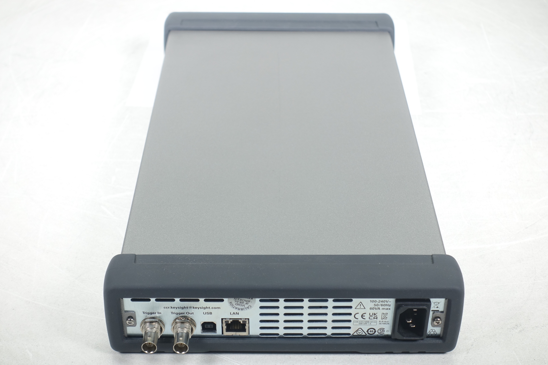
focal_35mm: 64
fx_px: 974
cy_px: 182
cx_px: 274
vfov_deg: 21.2
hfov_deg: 31.4
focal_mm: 23.53
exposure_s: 1/80
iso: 125
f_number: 4
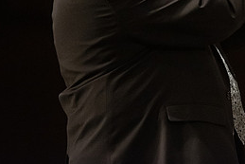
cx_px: 210
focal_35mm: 672
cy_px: -15
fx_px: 4576
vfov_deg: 2.0
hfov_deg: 3.1
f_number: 2.8
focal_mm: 300
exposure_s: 1/320
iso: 5000
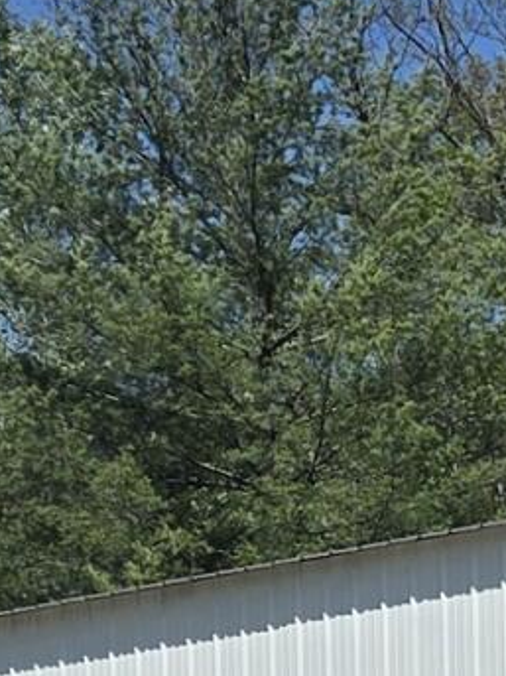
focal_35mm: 201
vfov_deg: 9.6
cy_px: 993
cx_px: 740
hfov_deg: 7.3
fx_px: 3920
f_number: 1.8
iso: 25
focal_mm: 5.4
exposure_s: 1/3768
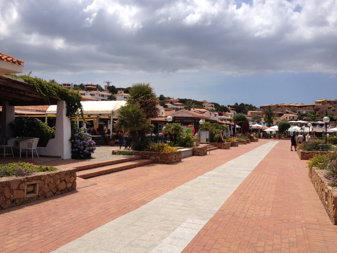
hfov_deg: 51.4
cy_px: 124
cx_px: 170
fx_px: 350
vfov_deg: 39.6
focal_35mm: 36
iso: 50
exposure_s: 1/3460
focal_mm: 4.28
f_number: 2.4
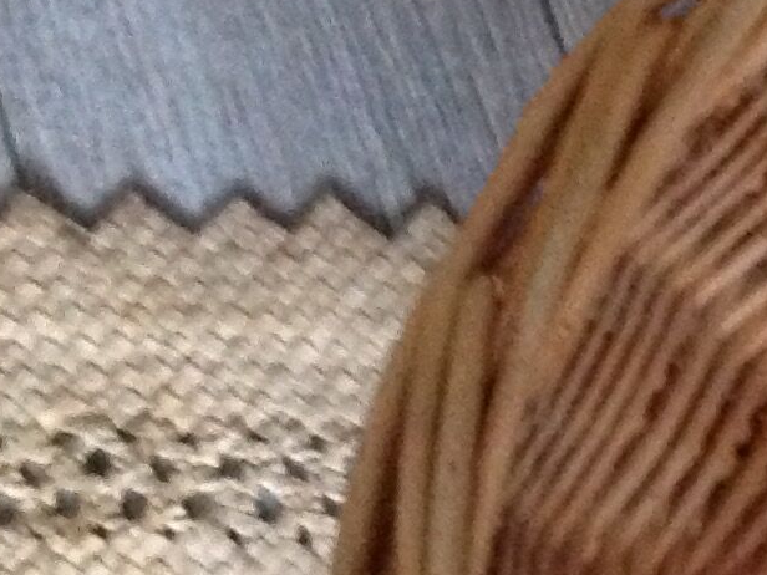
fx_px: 3257
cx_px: 1141
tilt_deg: -83.2
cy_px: 694
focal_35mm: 147
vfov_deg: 9.9
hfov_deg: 12.8
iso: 640
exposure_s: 1/15
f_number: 2.4
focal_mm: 4.28
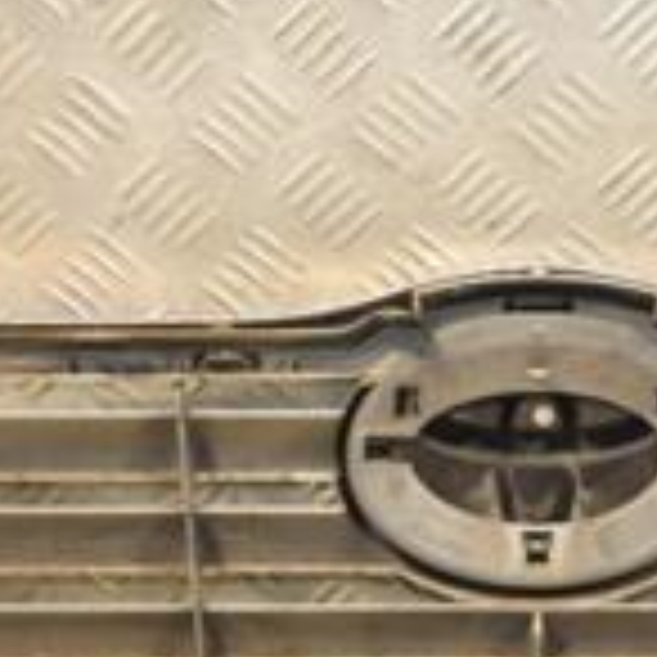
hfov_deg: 13.7
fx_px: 2706
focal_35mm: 126
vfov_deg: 13.8
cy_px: 252
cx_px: 580
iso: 800
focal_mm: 24
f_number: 5
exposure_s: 1/200
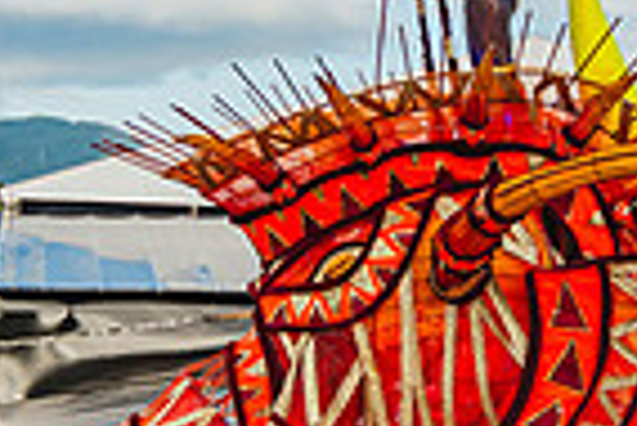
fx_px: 2019
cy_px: 235
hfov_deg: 17.8
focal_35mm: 114
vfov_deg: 12.0
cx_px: 467
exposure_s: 1/3200
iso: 200
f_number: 4
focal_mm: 28
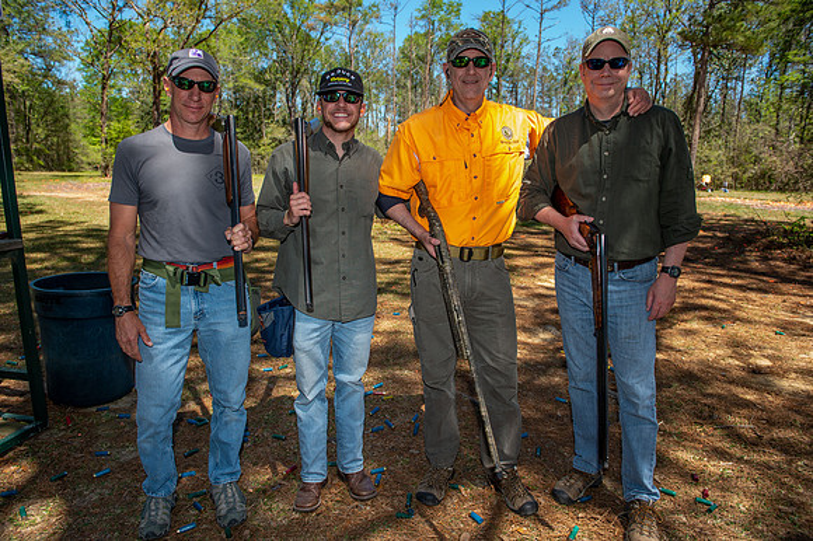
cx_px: 406
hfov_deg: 73.8
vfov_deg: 53.1
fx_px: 542
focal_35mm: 24
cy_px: 270
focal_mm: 24
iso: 50
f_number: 4.5
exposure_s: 1/160
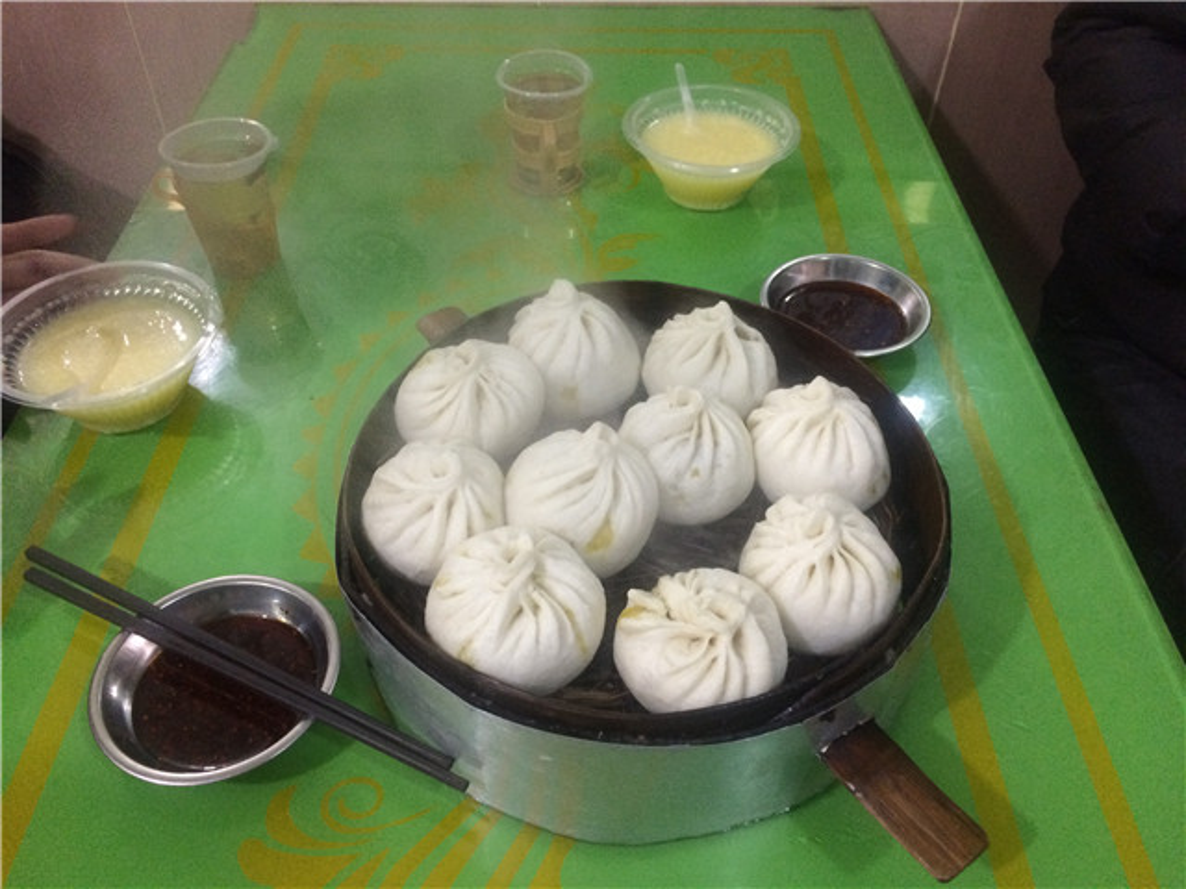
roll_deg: +1.5
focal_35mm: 29
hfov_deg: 61.7
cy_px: 444
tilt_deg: -44.7
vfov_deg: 48.2
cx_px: 593
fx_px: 994
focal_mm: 4.15
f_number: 2.2
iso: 320
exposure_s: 1/33
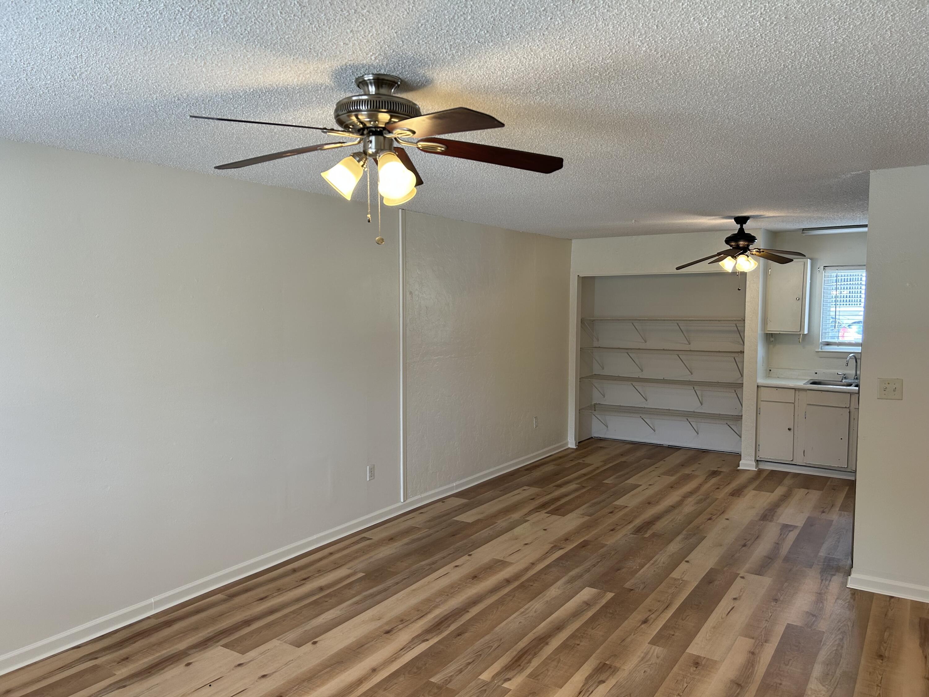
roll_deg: +0.9
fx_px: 698
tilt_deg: -3.4
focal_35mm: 26
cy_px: 348
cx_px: 464
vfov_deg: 53.1
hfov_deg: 67.3
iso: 80
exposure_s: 1/120
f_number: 1.5
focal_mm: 5.7
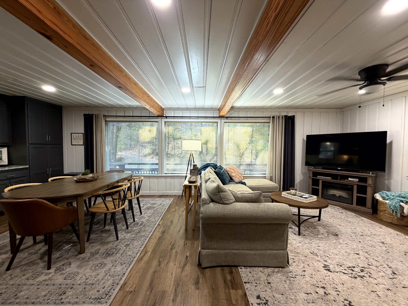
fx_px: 165
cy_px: 153
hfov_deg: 102.1
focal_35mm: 14
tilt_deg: -1.0
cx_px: 204
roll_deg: -0.1
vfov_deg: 85.7
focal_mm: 2.22
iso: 200
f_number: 2.2
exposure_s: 1/60
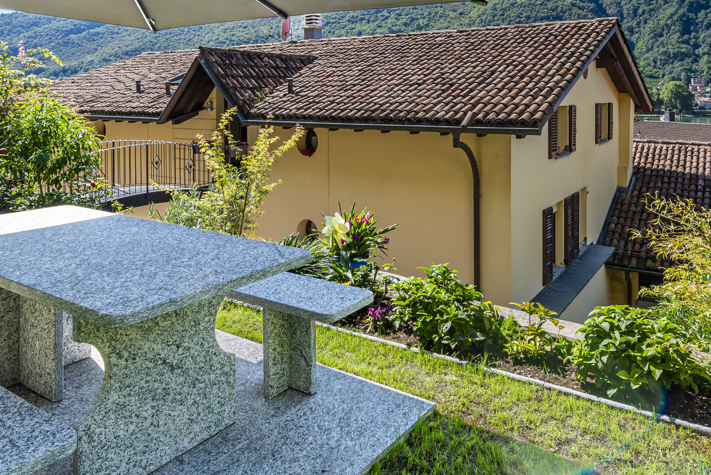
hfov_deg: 63.6
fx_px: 573
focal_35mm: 29
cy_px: 107
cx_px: 377
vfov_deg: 43.3
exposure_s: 1/200
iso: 100
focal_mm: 14
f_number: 9
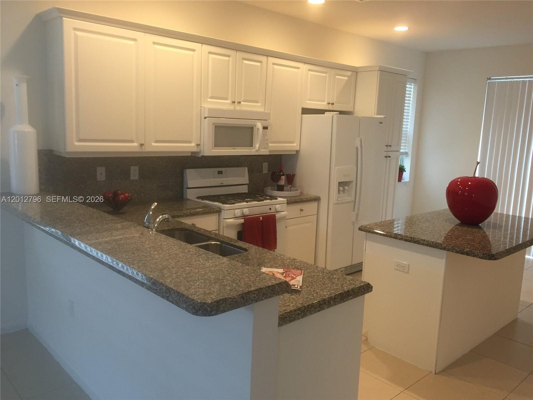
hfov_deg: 61.7
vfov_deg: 48.2
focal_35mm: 29
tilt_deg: -9.4
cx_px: 266
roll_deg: -2.2
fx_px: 447
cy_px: 200
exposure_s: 1/30
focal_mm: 4.15
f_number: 2.2
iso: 100
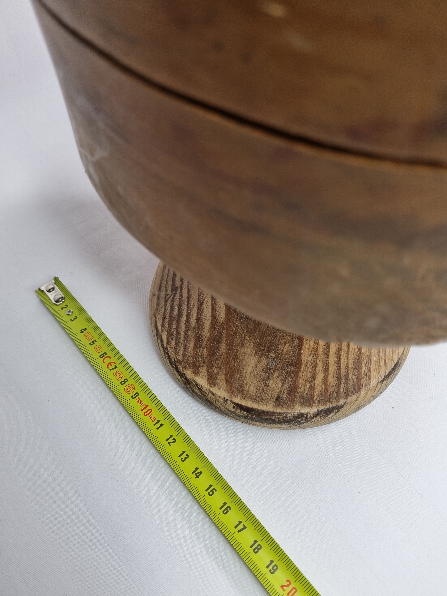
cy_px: 298
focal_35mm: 26
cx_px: 224
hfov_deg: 53.1
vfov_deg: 67.3
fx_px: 448
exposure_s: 1/152
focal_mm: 5.4
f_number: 1.8
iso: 50
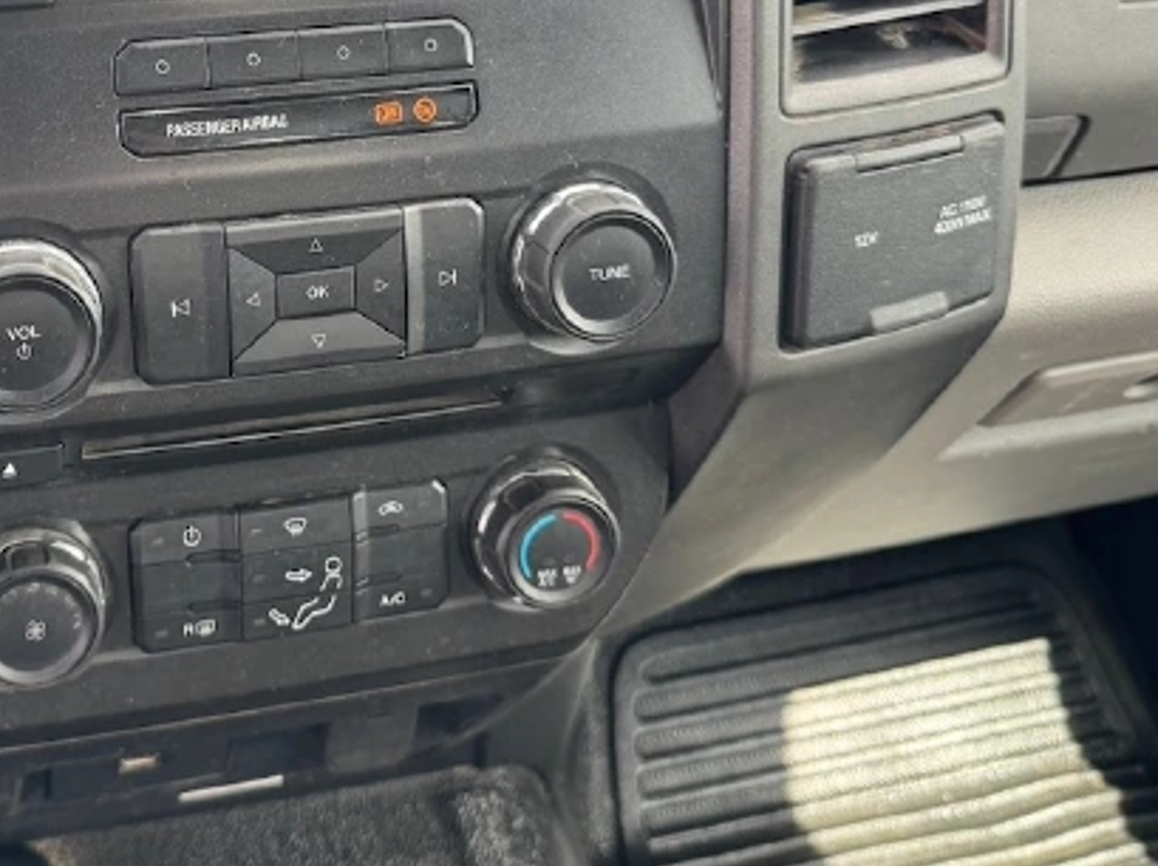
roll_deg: -0.3
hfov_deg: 38.9
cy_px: 192
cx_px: 227
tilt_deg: -28.9
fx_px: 1571
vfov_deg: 30.2
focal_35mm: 47
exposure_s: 1/169
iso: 100
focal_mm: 6.76
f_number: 1.78
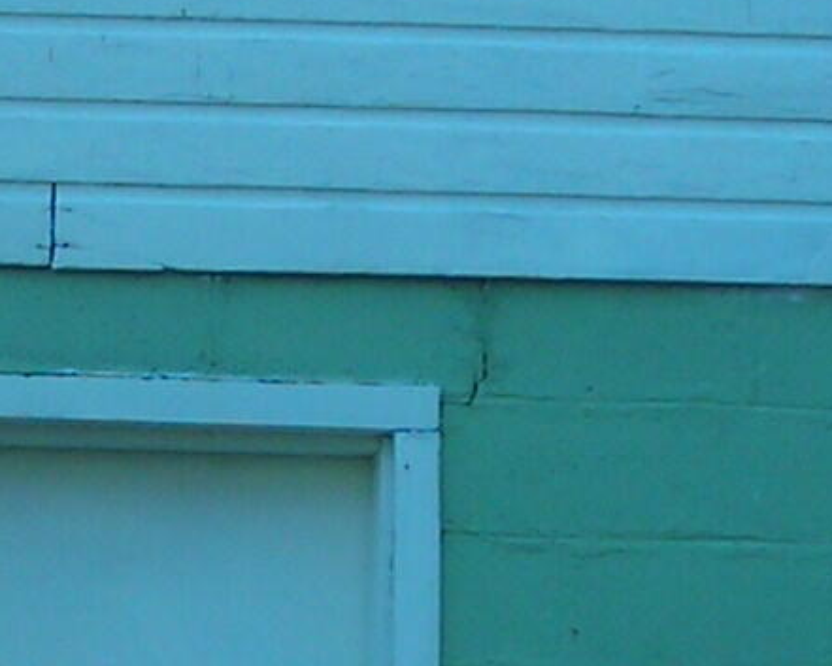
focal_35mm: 218
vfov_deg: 7.1
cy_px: 341
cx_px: 208
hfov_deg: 8.8
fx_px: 5369
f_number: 3.2
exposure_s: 1/326
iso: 50
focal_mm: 6.3
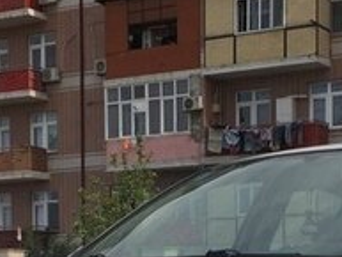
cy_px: 332
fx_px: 979
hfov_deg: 19.8
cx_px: 209
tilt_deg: -1.7
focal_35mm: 99
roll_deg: -0.2
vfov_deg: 14.4
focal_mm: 4.15
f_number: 2.2
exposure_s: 1/4405
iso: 32
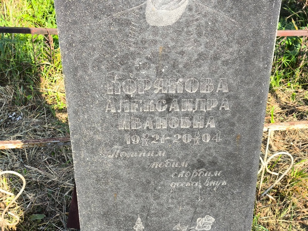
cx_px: 154
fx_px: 445
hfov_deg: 38.2
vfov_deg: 29.1
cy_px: 116
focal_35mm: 50
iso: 50
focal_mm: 4.71
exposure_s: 1/259
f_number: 1.7
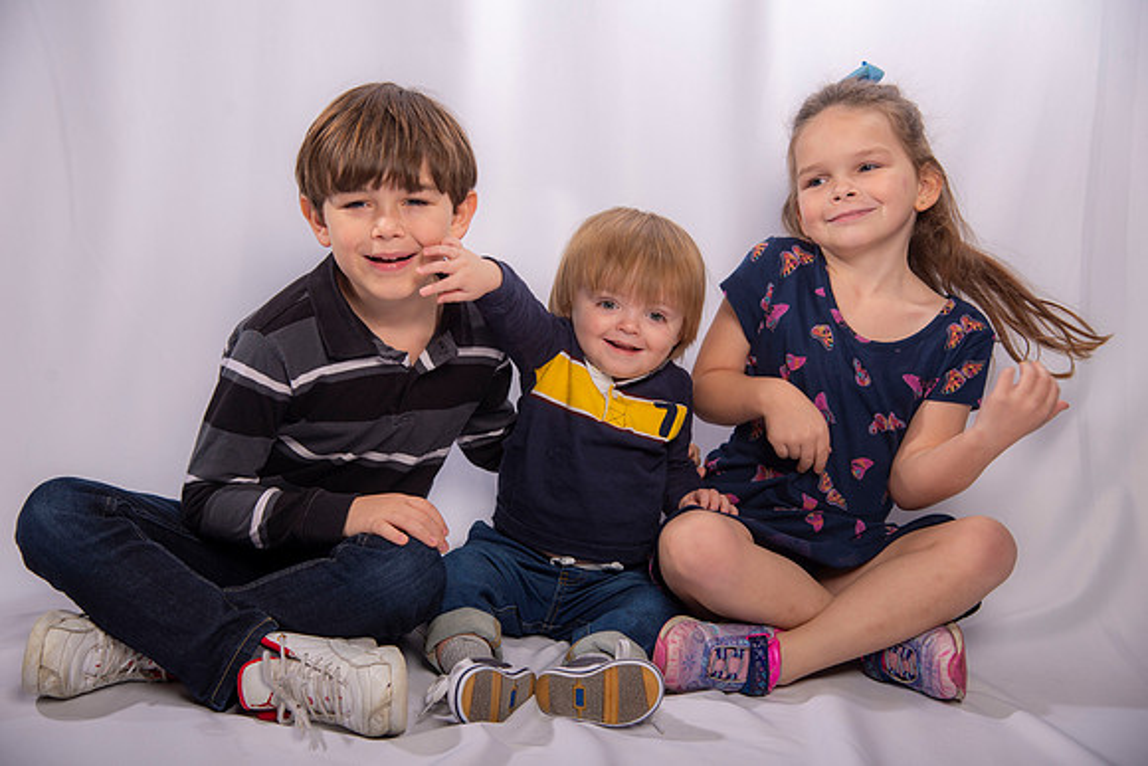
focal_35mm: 65
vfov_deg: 20.9
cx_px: 574
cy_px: 383
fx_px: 2073
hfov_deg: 31.0
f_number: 5
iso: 125
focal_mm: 65
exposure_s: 1/160
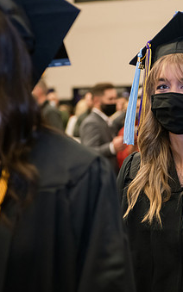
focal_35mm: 115
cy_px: 147
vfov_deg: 18.1
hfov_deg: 11.3
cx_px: 193
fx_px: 917
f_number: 3.5
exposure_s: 1/200
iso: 1600
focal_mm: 66
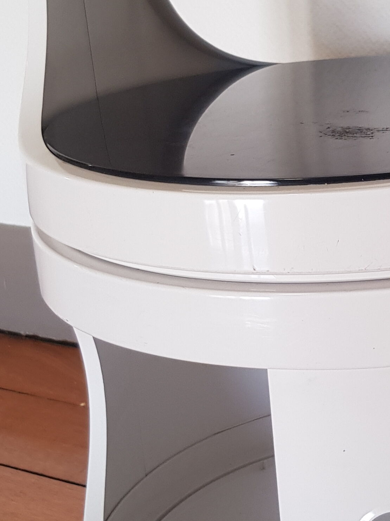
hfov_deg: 20.4
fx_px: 1067
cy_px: 220
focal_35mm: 71
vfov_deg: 27.4
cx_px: 341
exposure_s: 1/50
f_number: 1.7
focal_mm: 4.2
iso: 80
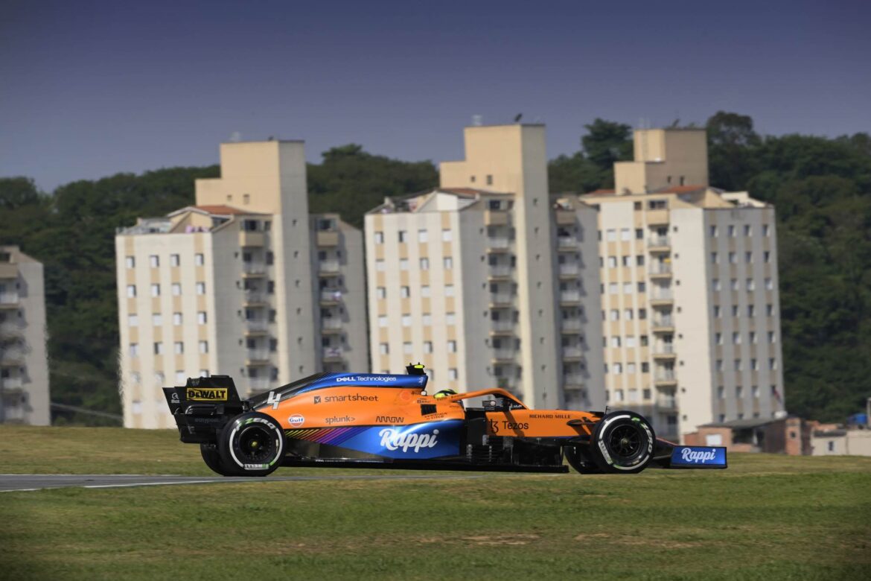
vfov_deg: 4.0
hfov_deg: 6.1
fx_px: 8225
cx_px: 436
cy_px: 290
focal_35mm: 340
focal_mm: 340
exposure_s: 1/1600
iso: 400
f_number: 9
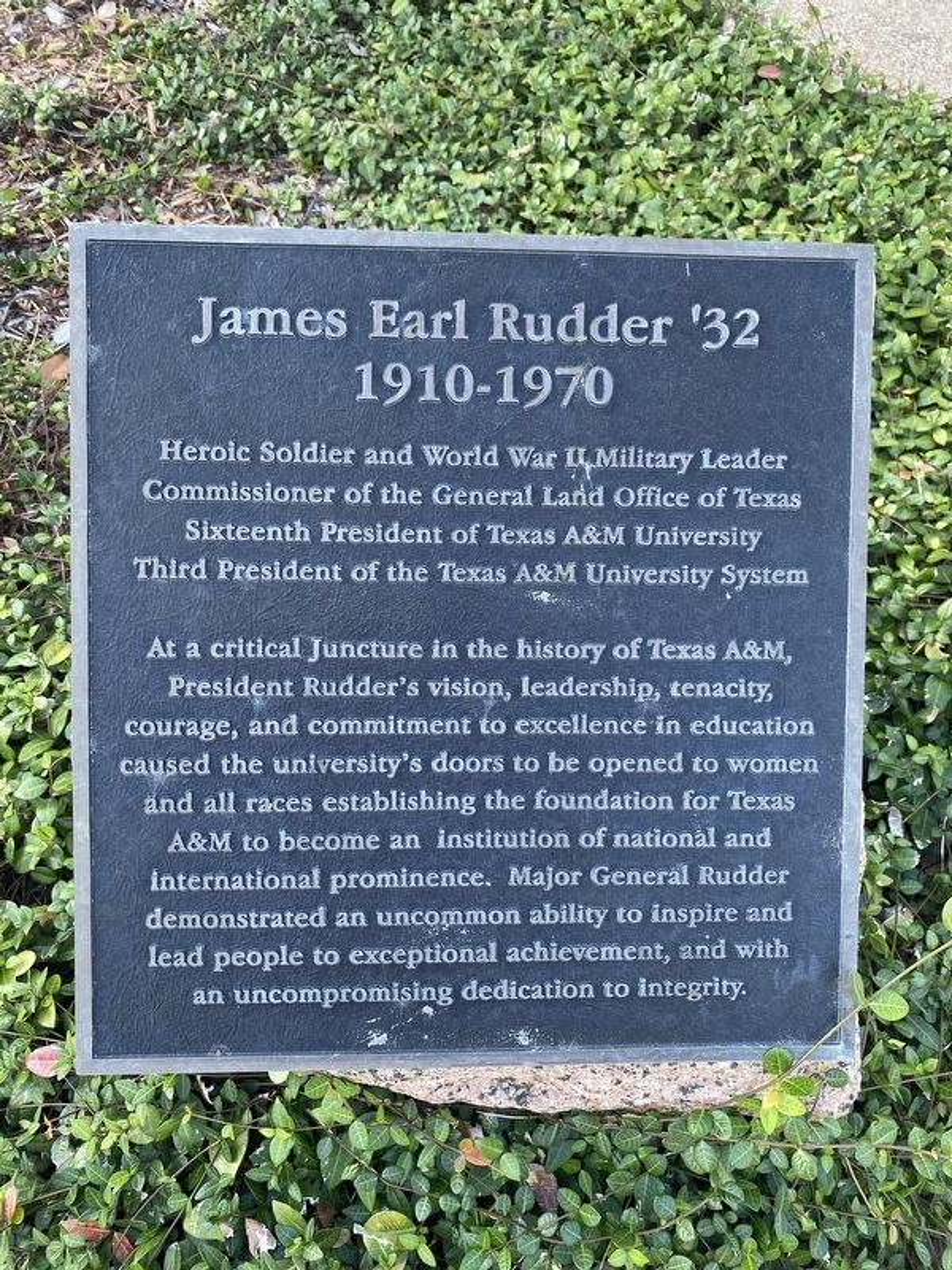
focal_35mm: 26
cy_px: 635
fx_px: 953
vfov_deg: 67.3
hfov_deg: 53.1
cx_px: 476
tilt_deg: -60.4
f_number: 1.8
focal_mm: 4.25
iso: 50
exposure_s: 1/122
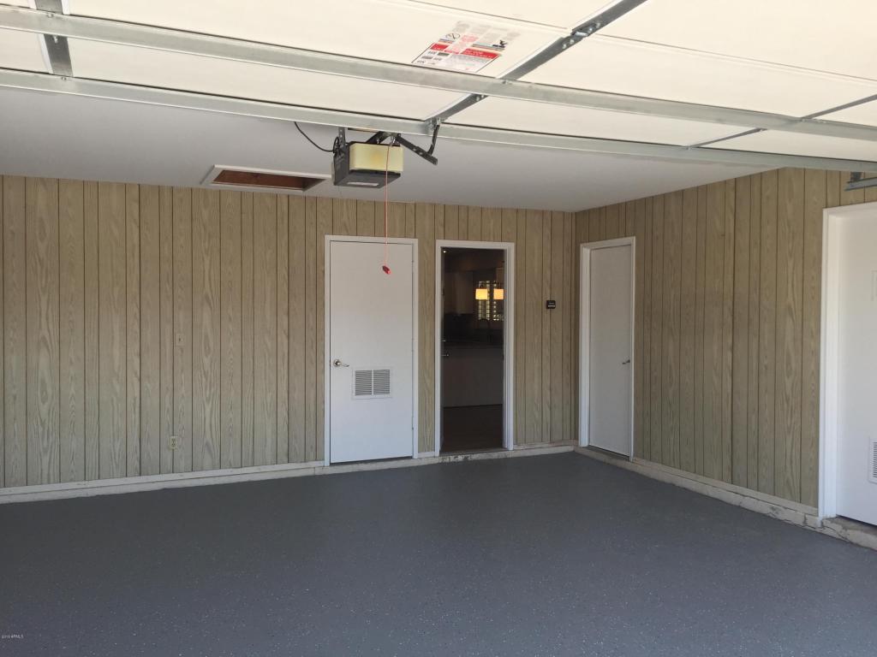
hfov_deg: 61.7
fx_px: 735
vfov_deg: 48.2
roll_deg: -1.4
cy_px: 328
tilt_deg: -2.2
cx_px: 438
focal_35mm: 29
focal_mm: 4.15
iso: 32
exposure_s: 1/363
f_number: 2.2
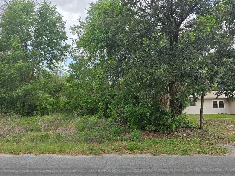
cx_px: 118
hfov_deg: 73.9
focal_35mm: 23
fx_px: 156
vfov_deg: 58.9
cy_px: 88
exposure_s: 1/3100
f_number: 1.4
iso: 64
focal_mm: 6.5
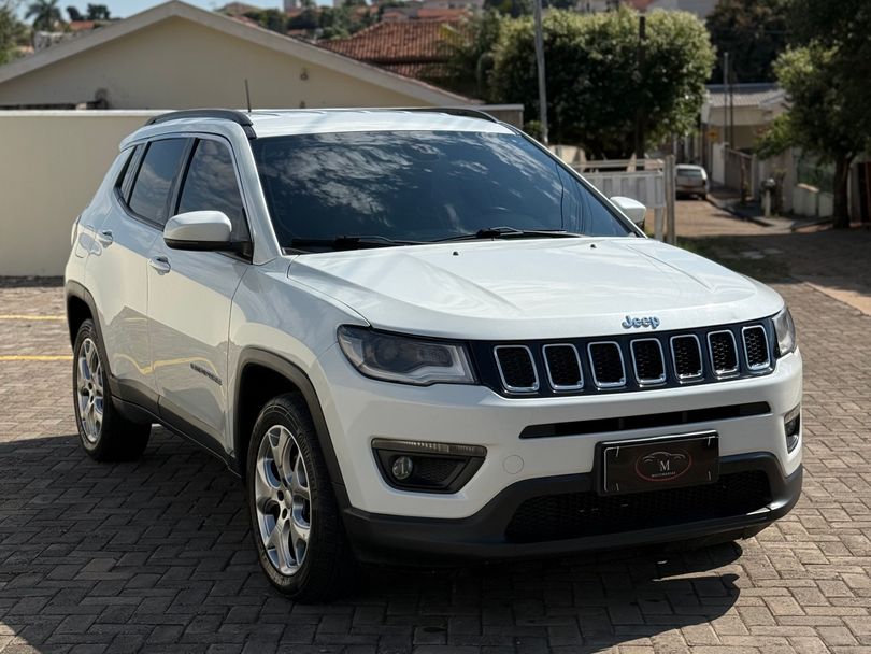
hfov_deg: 39.6
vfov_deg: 30.3
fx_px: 1208
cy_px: 327
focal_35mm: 48
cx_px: 436
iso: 64
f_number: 1.78
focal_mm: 6.76
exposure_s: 1/8772
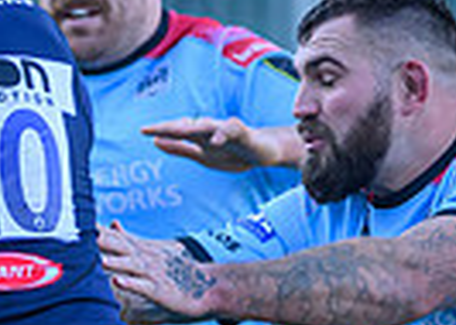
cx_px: -556
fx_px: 25746
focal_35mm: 1988
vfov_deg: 0.7
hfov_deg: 1.0
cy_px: 520
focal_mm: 400
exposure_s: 1/2000
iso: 1600
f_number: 3.5
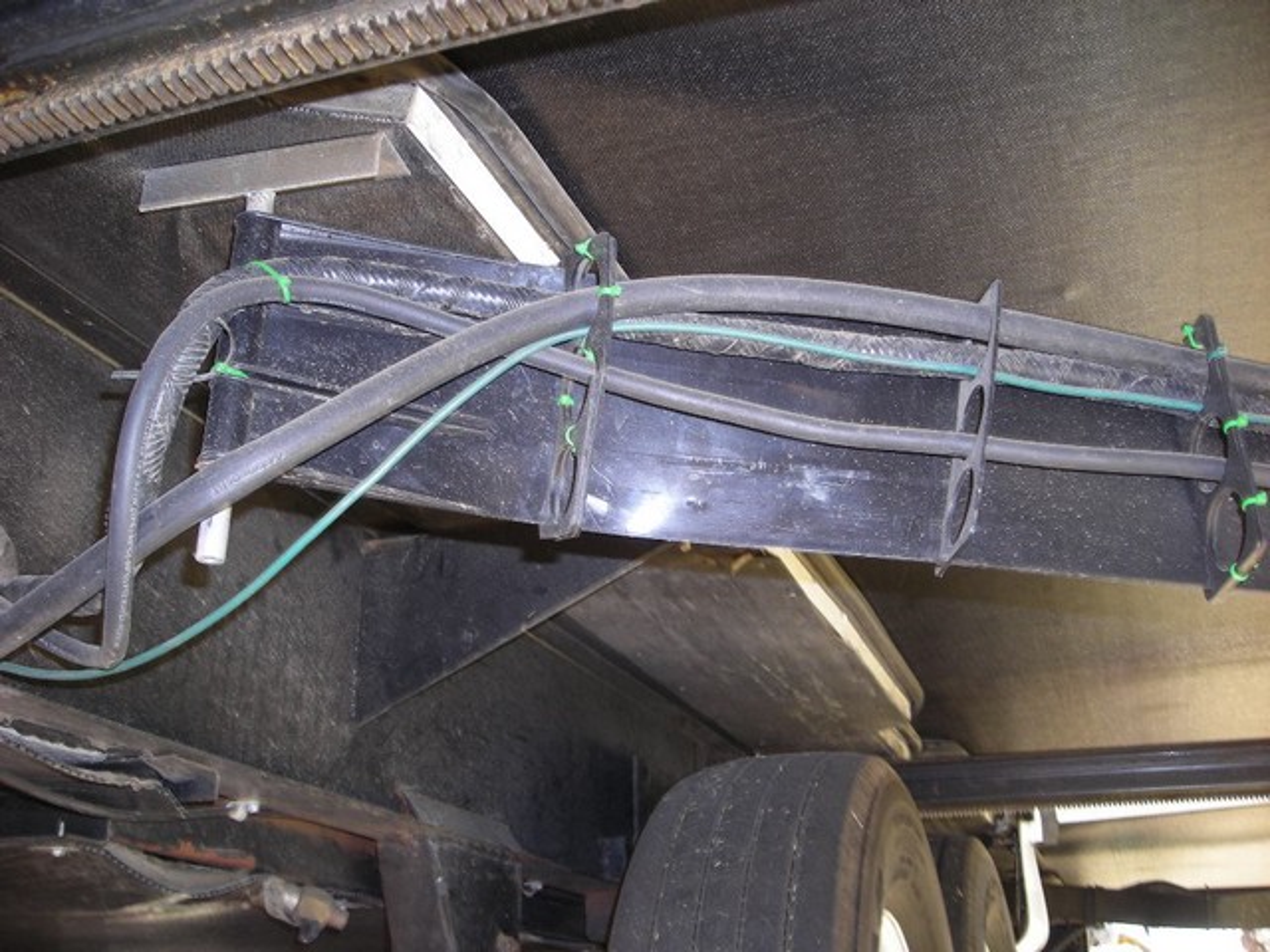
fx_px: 1394
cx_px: 635
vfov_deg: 37.7
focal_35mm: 38
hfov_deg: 49.0
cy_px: 476
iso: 64
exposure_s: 1/60
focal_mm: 6.3
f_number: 3.2
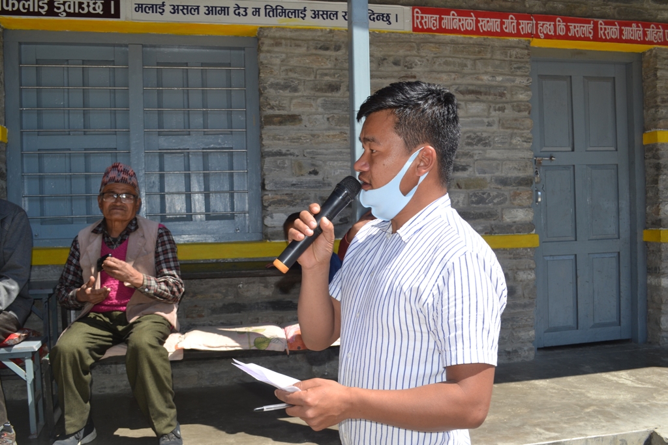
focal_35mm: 33
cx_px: 334
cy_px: 222
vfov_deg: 40.0
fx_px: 612
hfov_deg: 57.2
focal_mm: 22
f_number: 8
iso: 100
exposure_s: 1/200
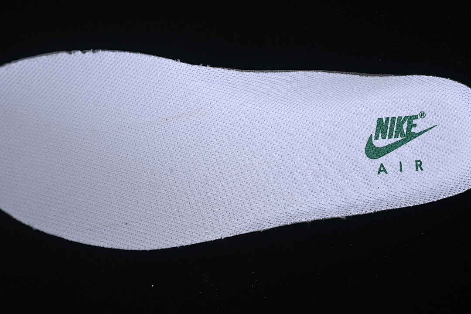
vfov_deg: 18.2
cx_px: 236
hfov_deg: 27.0
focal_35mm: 75
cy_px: 157
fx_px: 981
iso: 160
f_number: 7.1
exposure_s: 1/80
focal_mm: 50
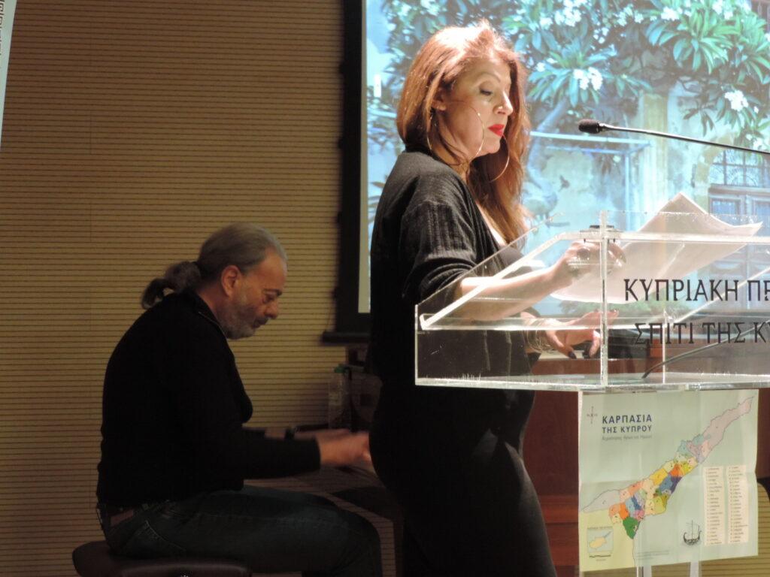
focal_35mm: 100
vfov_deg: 14.8
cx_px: 385
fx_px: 2224
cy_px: 288
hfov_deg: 19.6
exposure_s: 1/15
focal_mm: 17.8
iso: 800
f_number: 4.1
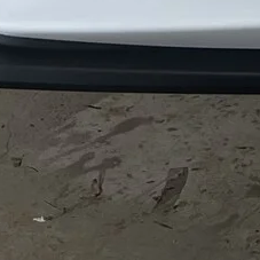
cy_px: -452
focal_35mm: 182
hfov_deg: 9.5
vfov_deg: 8.4
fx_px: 1547
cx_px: 294
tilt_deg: -11.4
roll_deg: +2.9
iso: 40
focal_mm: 5.7
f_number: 1.5
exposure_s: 1/120
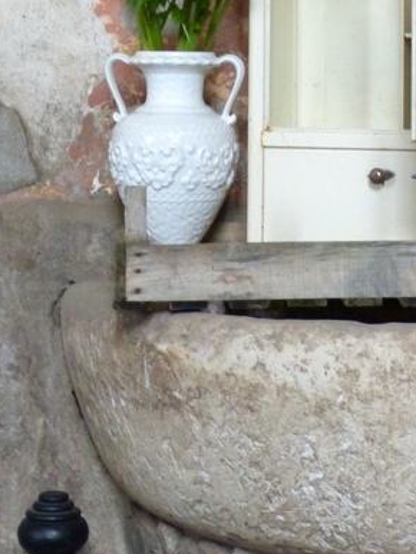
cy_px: -42
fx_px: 2321
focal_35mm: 145
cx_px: 361
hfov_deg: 10.2
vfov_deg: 13.4
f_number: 3.2
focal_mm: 10
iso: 400
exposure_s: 1/25
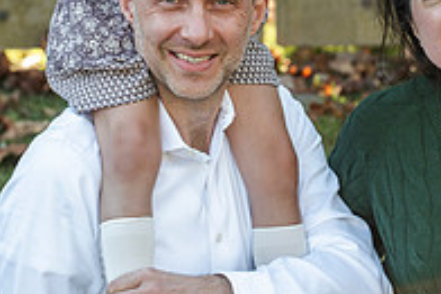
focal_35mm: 301
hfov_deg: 6.8
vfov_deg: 4.6
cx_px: 273
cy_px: -41
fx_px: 3690
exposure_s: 1/250
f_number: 5.6
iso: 500
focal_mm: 98
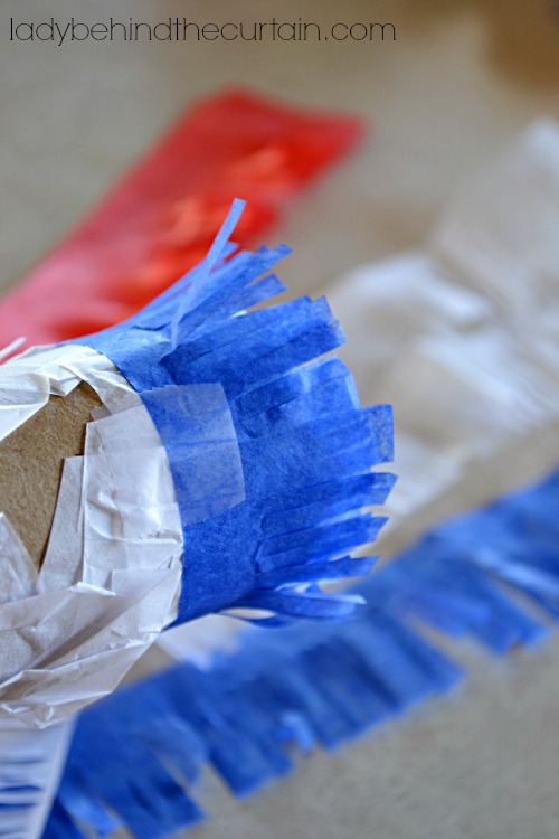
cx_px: 280
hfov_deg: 17.5
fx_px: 1817
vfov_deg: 26.0
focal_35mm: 78
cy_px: 420
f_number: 5.6
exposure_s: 1/15
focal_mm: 52
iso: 500
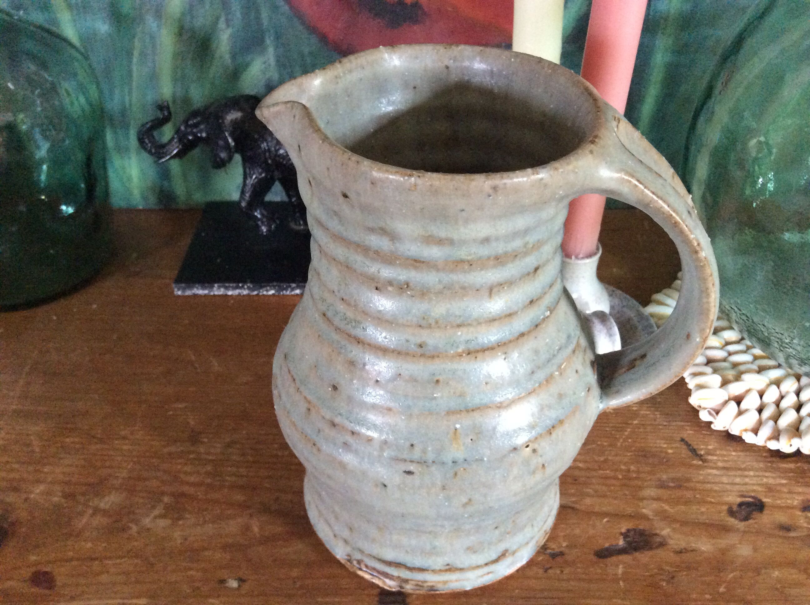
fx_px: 748
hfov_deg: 56.9
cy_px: 302
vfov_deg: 44.1
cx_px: 405
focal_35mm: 32
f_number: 2.4
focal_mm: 3.3
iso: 320
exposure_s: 1/17
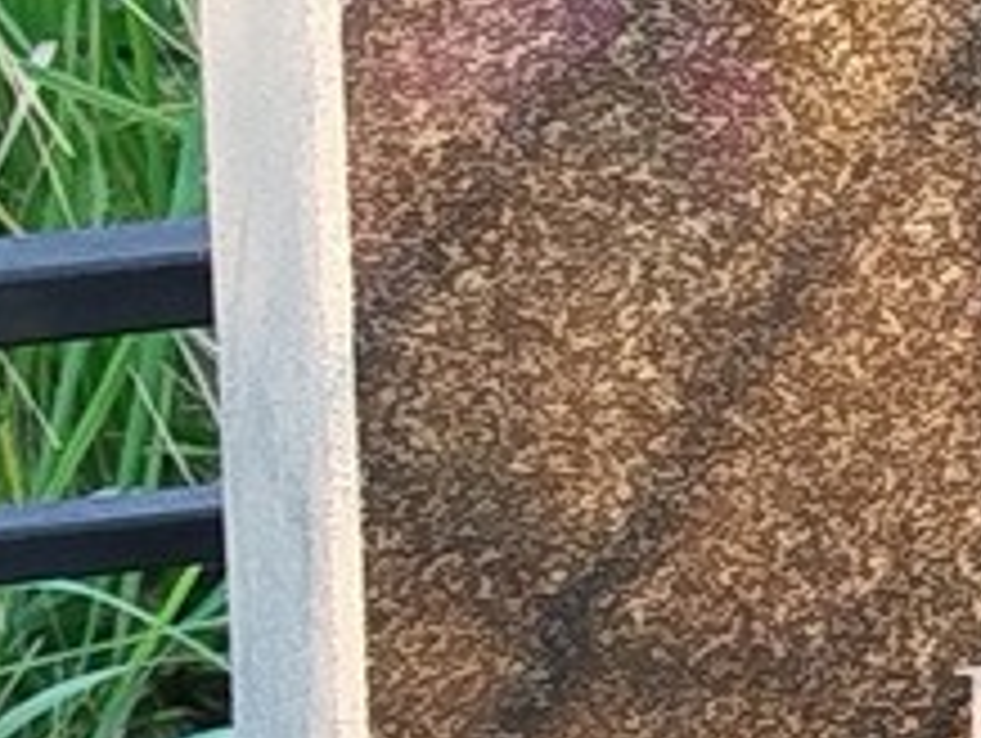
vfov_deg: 5.6
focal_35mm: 264
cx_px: 1526
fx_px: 7490
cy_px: 387
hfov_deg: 7.4
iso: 100
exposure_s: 1/50
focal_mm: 5.31
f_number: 1.7
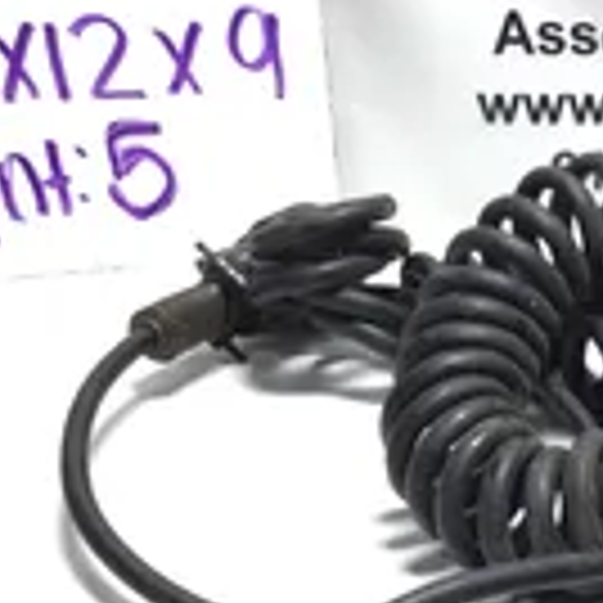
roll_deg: -2.4
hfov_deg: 19.7
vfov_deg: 20.8
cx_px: 747
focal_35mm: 82
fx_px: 1616
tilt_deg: -30.5
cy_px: 508
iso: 32
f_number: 2.4
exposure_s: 1/60
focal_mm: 3.3
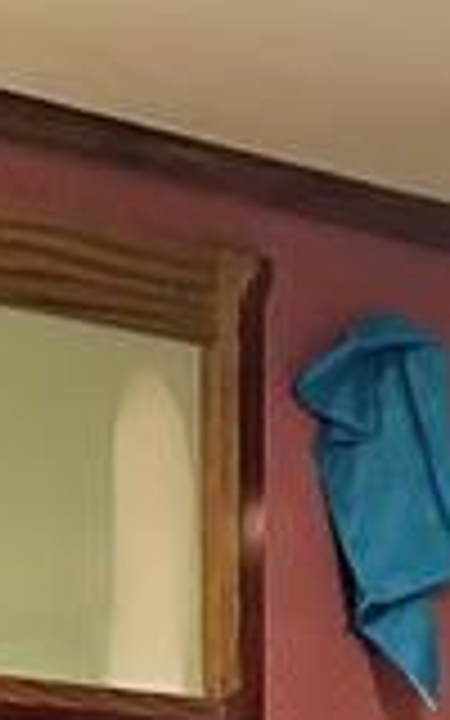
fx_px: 2943
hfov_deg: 8.7
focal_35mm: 150
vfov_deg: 12.1
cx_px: 209
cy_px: 1530
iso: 200
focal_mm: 4.15
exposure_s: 1/20
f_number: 2.2
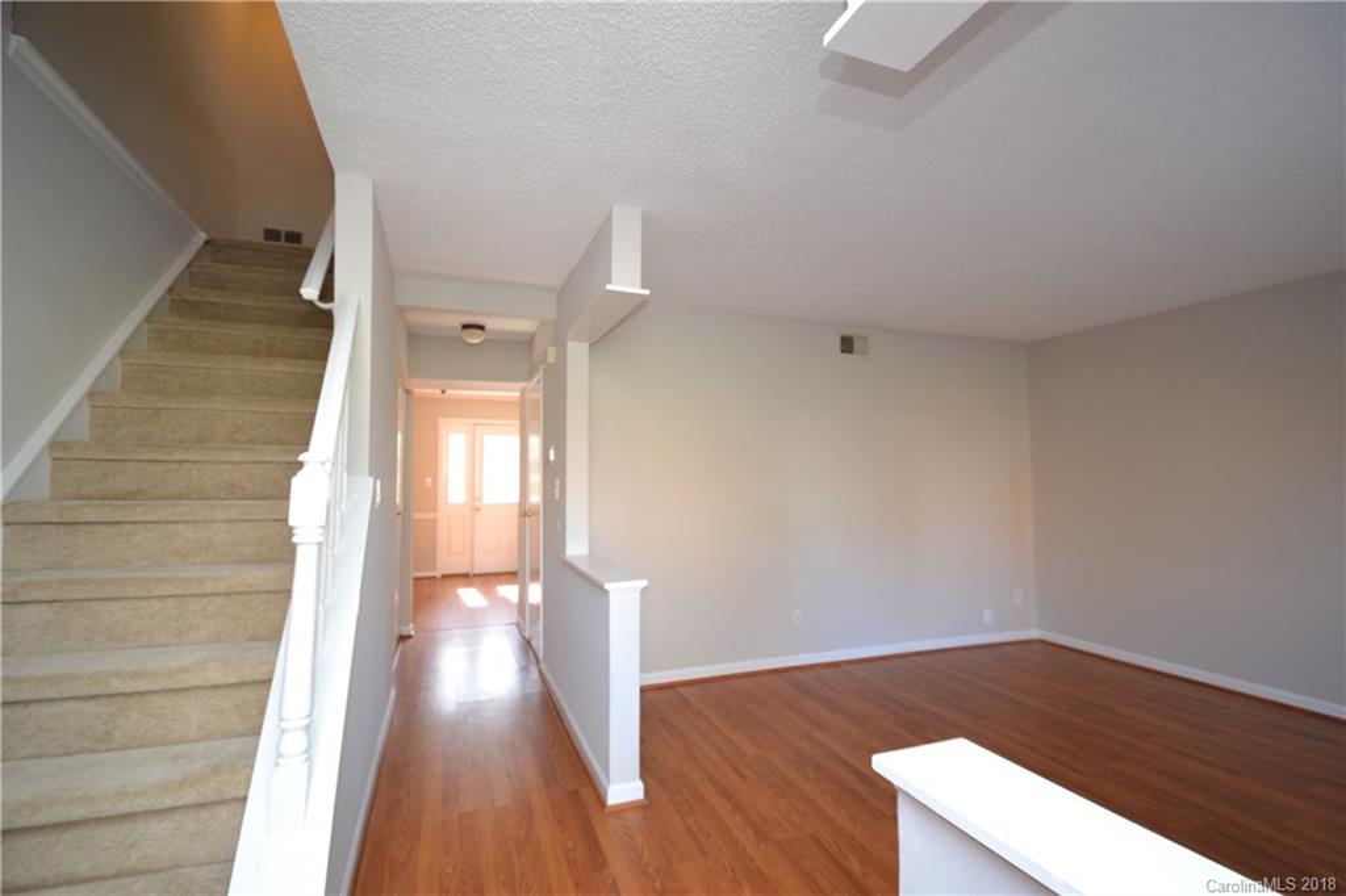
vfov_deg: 77.3
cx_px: 673
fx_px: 561
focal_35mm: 15
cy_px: 448
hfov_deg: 100.4
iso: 720
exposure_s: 1/60
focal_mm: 10
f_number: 3.5
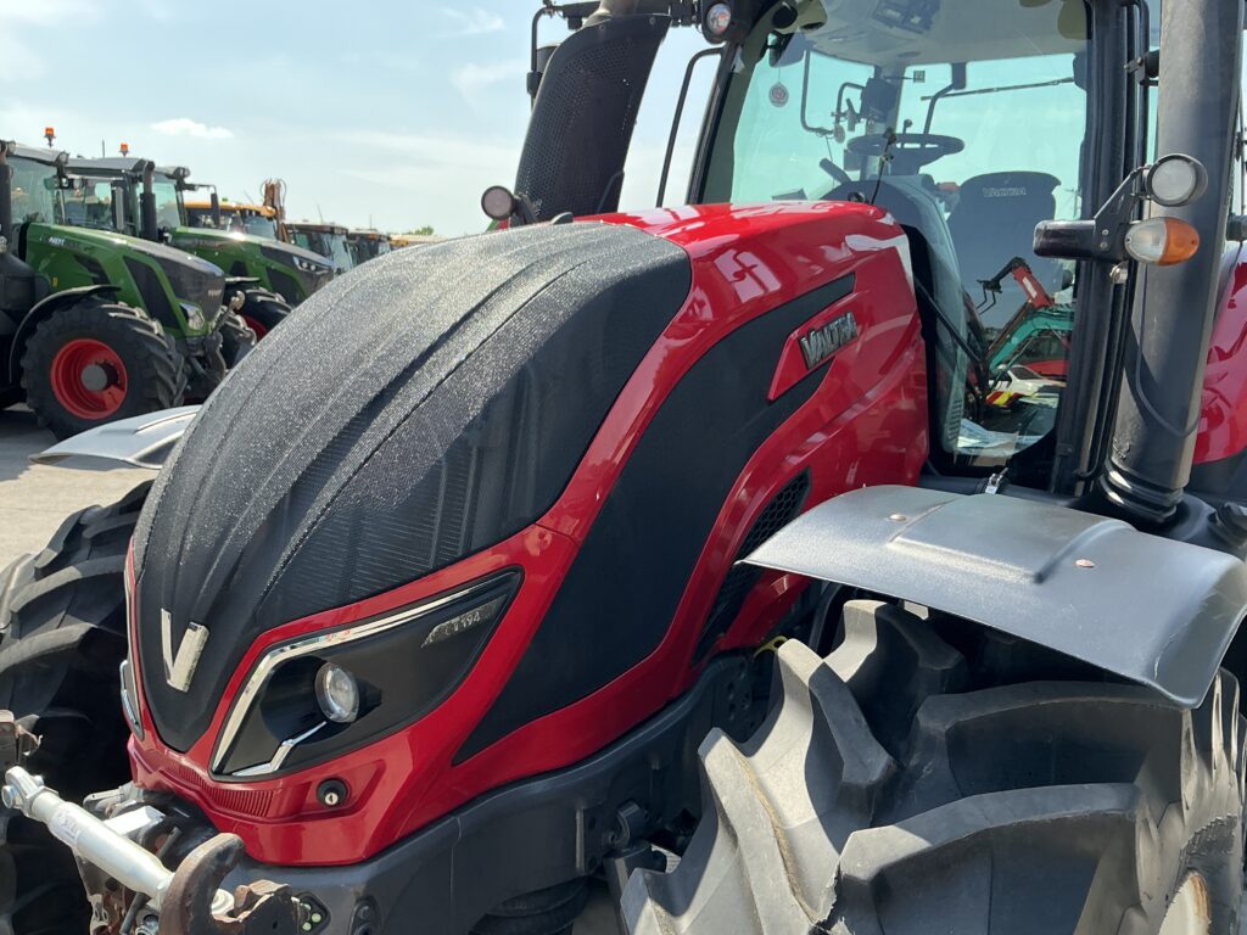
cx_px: 624
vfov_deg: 49.7
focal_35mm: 28
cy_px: 468
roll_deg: -1.2
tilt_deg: -9.9
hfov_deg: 63.4
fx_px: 1009
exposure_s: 1/556
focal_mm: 3
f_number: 1.8
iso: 25
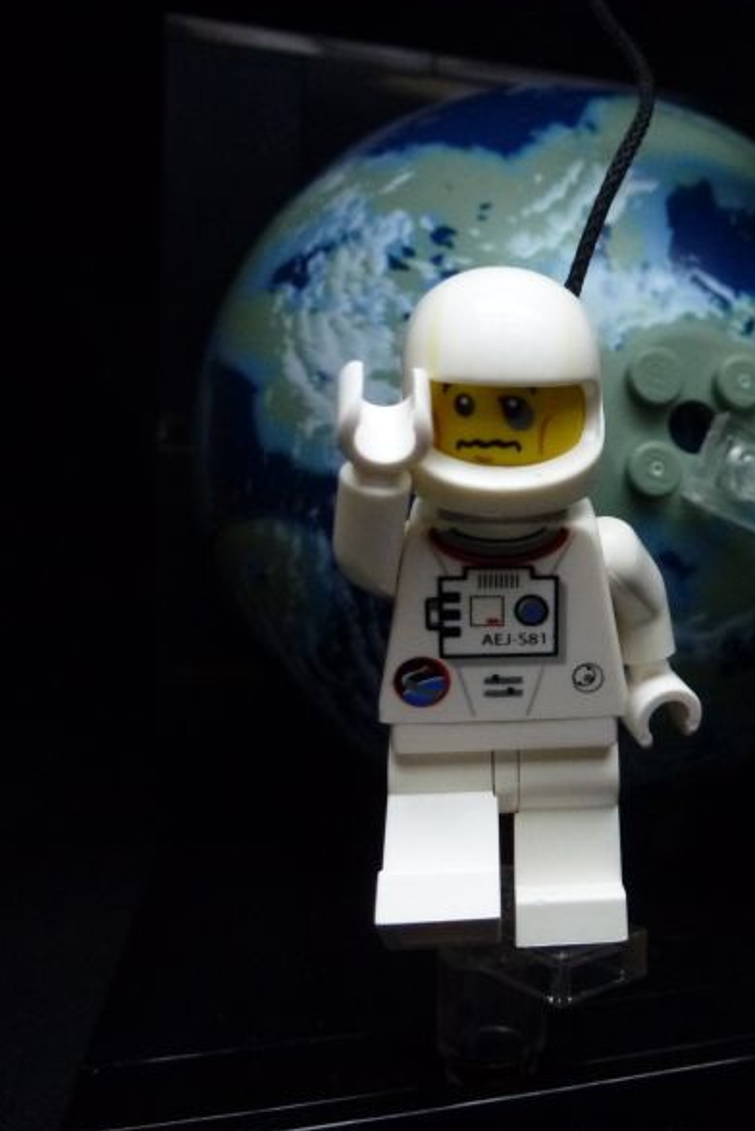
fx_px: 1068
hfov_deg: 36.5
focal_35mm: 34
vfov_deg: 55.8
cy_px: 559
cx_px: 680
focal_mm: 4.3
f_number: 3.3
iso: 400
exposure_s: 1/5
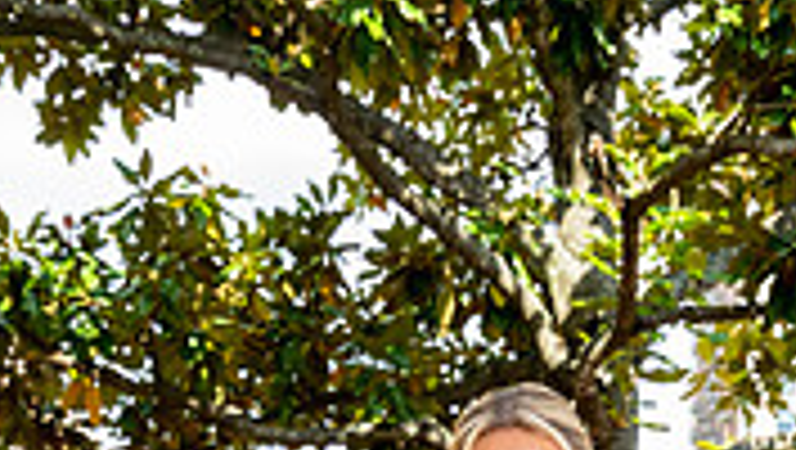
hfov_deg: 24.1
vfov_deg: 11.8
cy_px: 1008
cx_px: 488
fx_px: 1859
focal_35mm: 88
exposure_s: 1/320
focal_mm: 33
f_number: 4.5
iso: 250
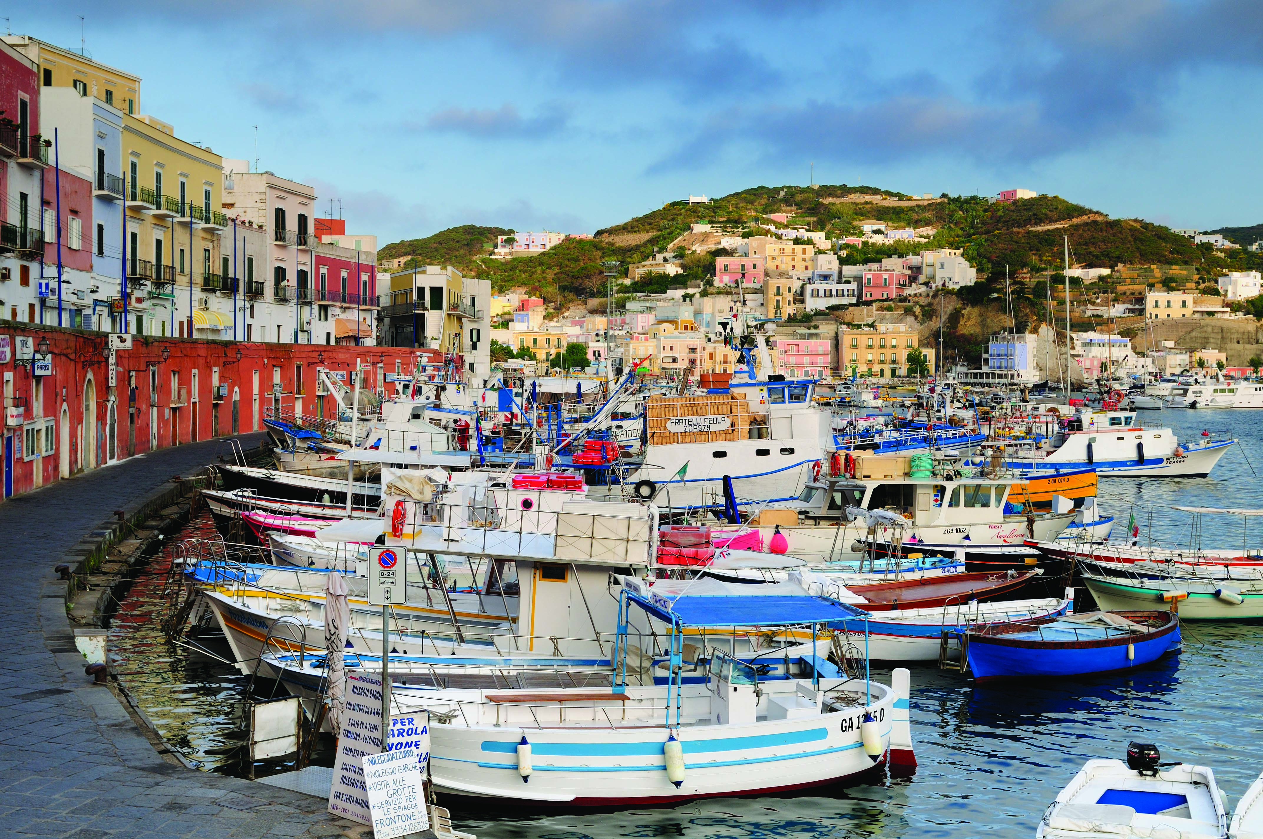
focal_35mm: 48
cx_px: 632
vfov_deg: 28.0
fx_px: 1682
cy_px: 420
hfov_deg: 41.2
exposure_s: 1/125
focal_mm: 32
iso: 200
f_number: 5.6
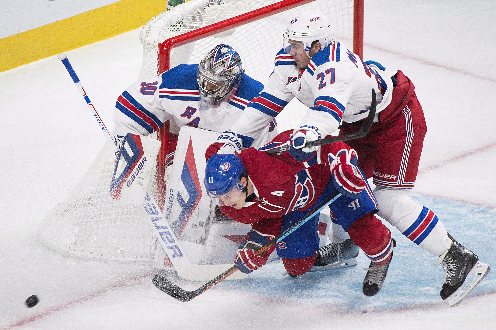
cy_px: 165
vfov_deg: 3.4
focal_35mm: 400
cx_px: 248
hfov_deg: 5.2
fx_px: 5508
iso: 3200
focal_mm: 400
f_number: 4
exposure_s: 1/800
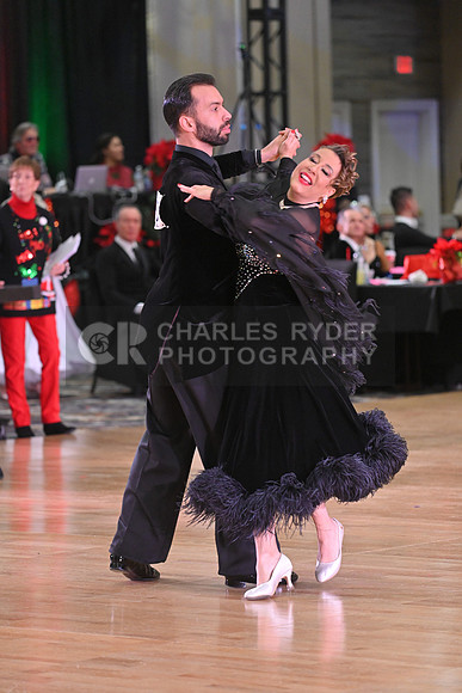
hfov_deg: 7.6
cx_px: 231
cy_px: 346
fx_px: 3463
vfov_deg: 11.4
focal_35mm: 180
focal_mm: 180
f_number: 4.5
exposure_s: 1/400
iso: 3200
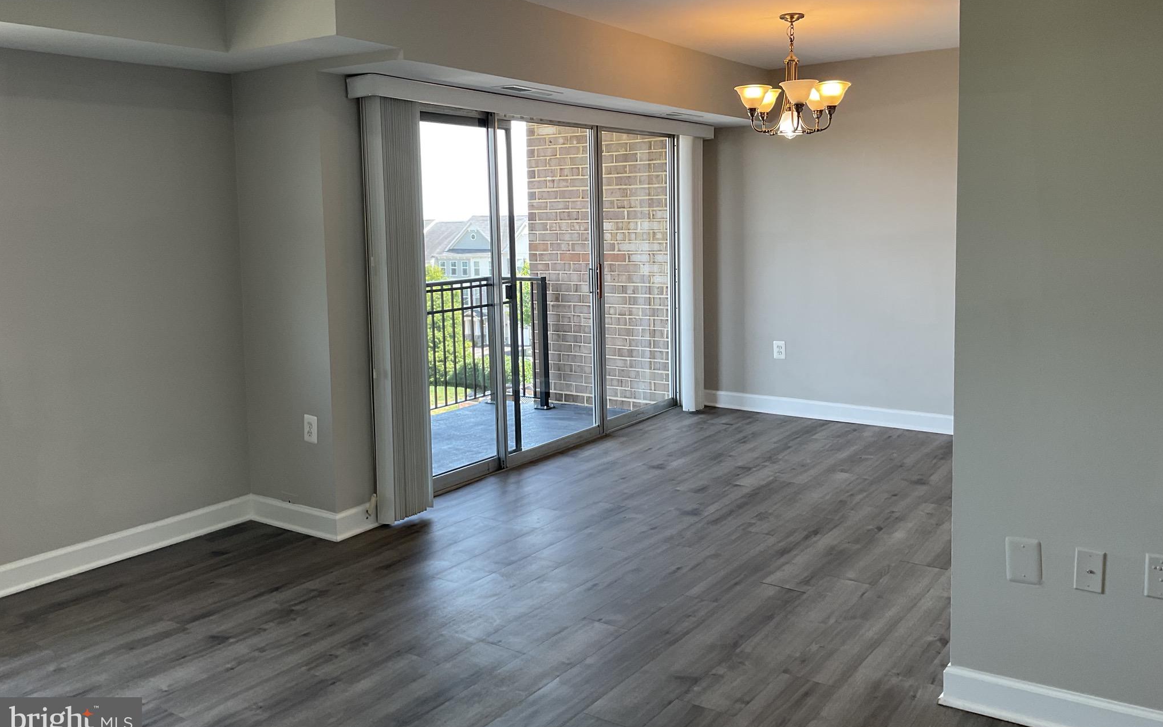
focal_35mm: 31
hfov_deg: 61.2
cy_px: 304
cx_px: 585
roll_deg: +1.4
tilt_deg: -6.9
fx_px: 982
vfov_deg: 40.5
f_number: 1.8
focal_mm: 3
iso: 40
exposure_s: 1/120
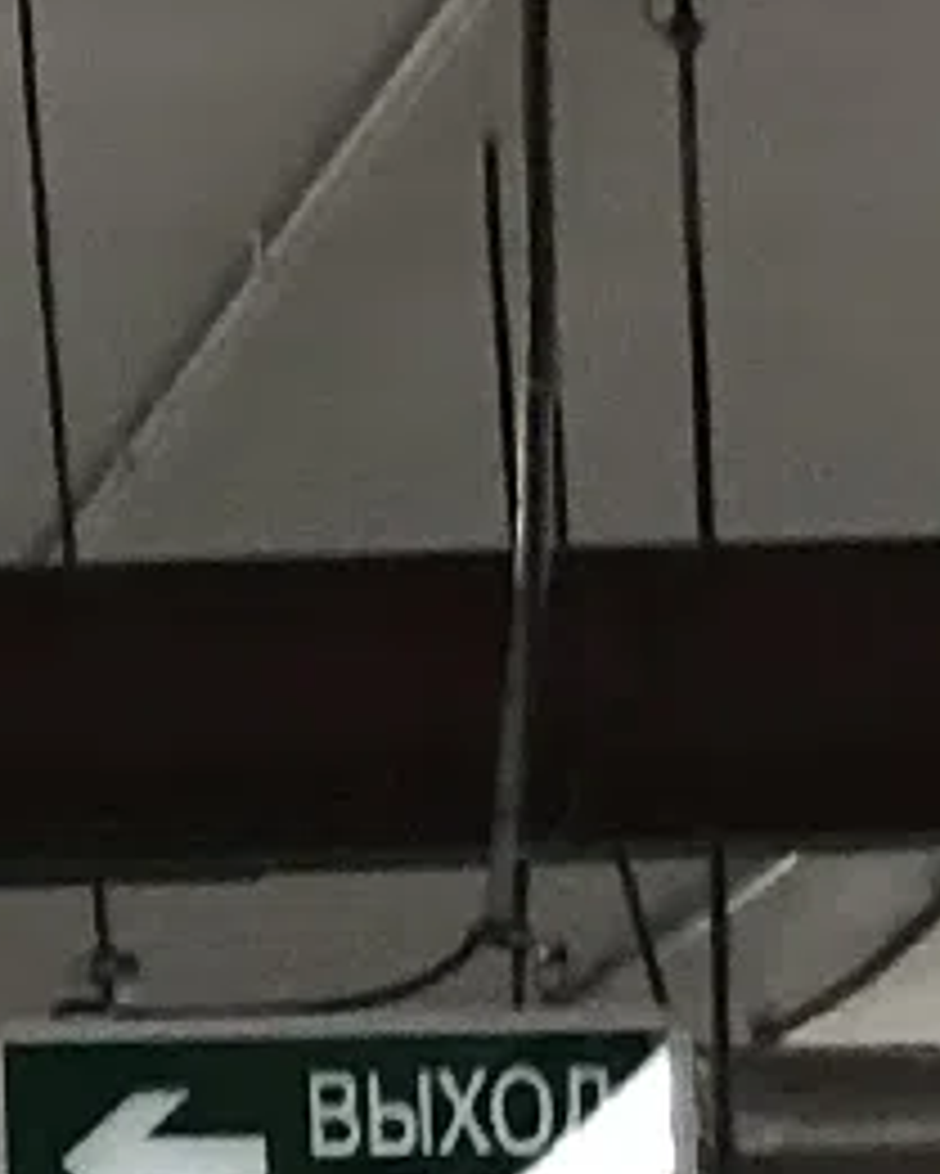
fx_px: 8724
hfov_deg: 5.7
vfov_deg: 7.6
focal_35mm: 251
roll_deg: +0.4
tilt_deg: +4.4
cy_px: 1759
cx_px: -2060
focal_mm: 4
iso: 64
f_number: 1.8
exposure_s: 1/15
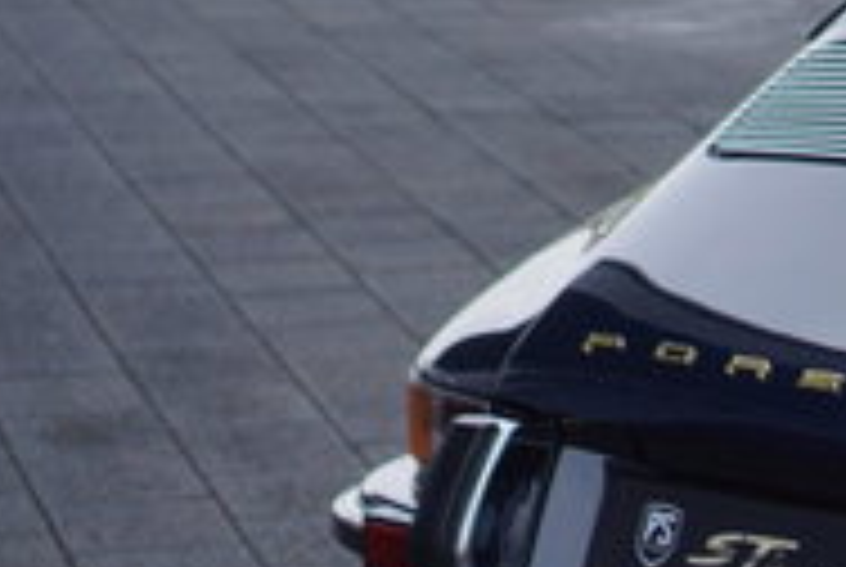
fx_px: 5038
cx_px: 1656
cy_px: 310
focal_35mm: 214
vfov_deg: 6.4
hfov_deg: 9.1
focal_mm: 35
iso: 200
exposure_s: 1/2500
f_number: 2.2
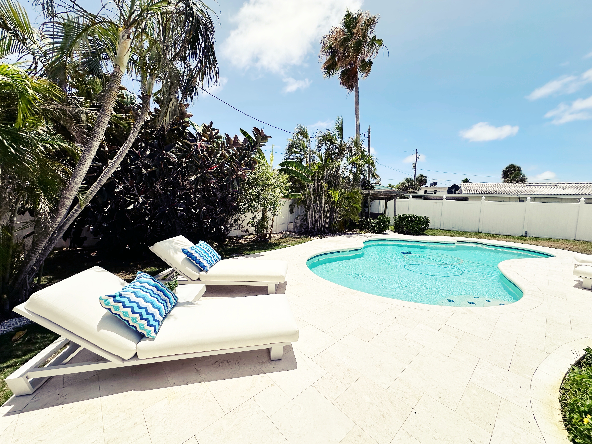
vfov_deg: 85.7
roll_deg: -2.5
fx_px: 239
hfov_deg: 102.1
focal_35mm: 14
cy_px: 222
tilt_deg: -4.9
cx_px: 296
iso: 50
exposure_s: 1/5291
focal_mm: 2.22
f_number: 2.2
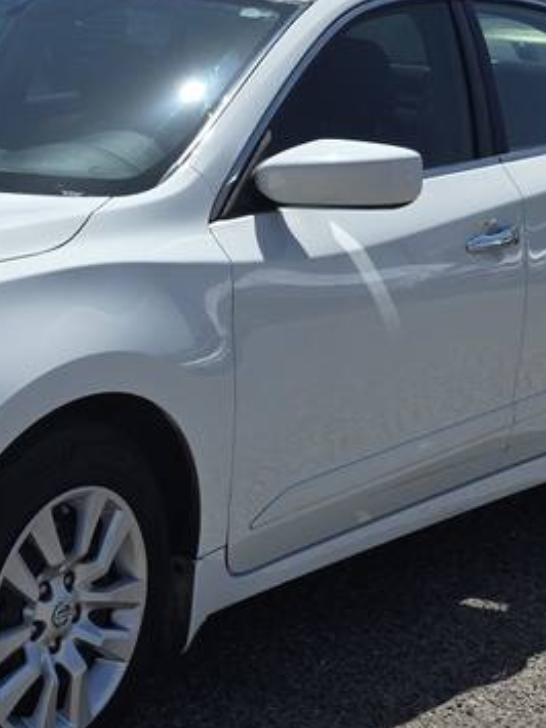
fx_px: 1747
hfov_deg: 16.8
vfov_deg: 23.5
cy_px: 248
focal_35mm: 83
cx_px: -158
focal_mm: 6.3
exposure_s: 1/7944
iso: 64
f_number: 1.7
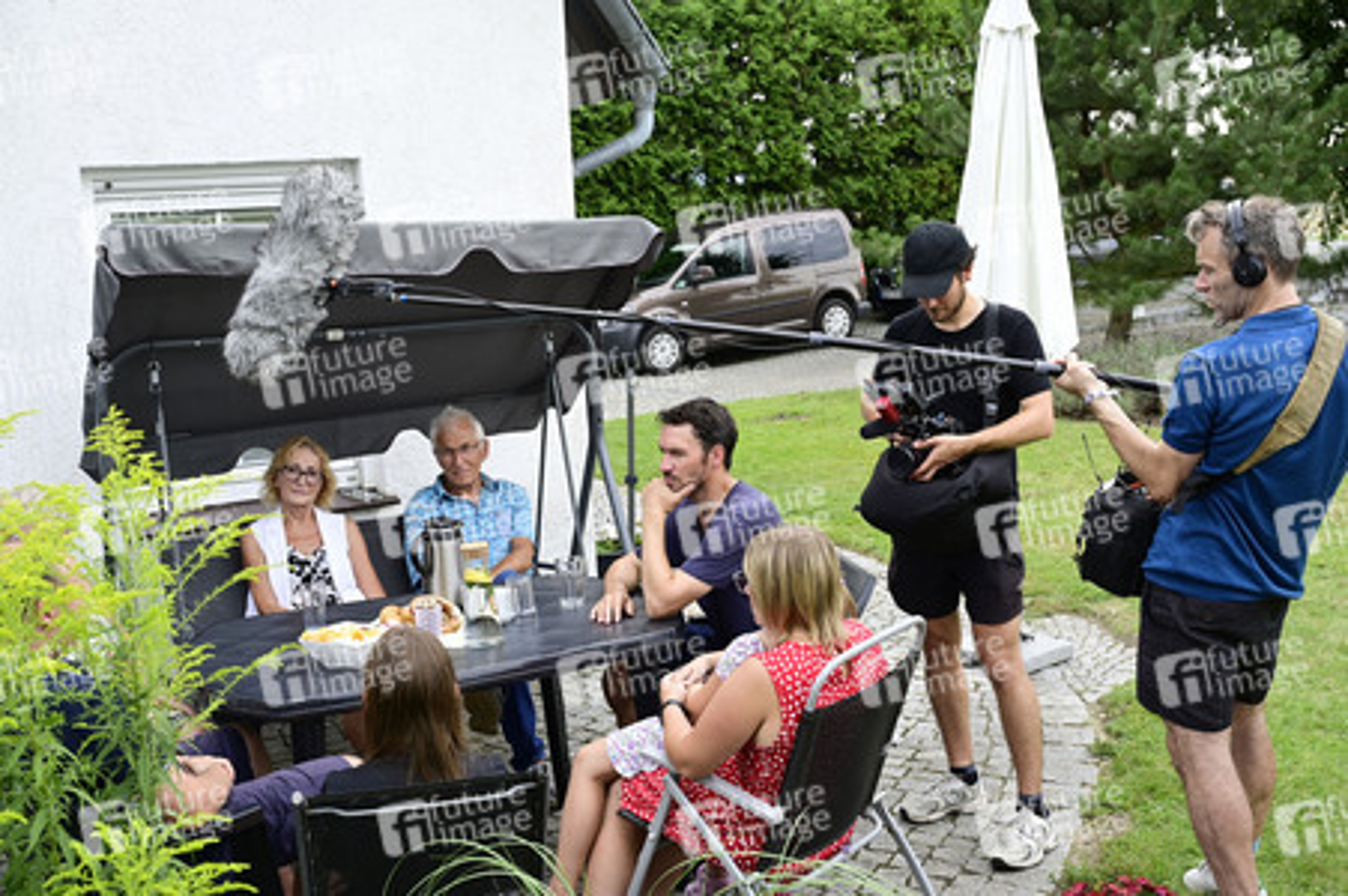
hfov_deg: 47.4
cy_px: 448
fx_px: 1534
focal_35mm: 41
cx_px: 674
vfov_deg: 32.6
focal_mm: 41
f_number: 7.1
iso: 500
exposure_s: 1/200
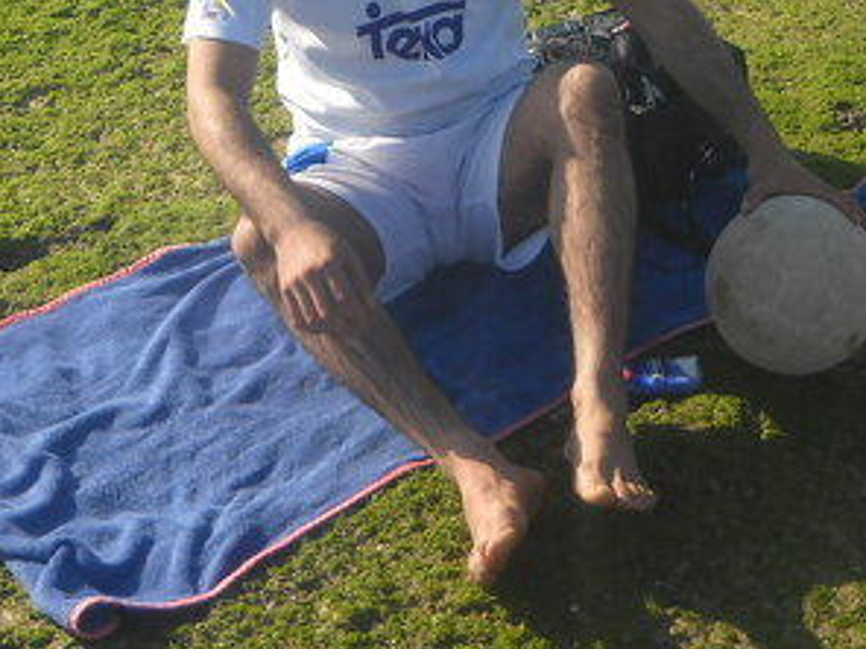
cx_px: 345
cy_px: -28
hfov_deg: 20.2
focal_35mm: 97
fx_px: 2427
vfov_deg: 14.9
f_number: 5.5
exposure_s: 1/192
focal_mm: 6.72
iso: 64
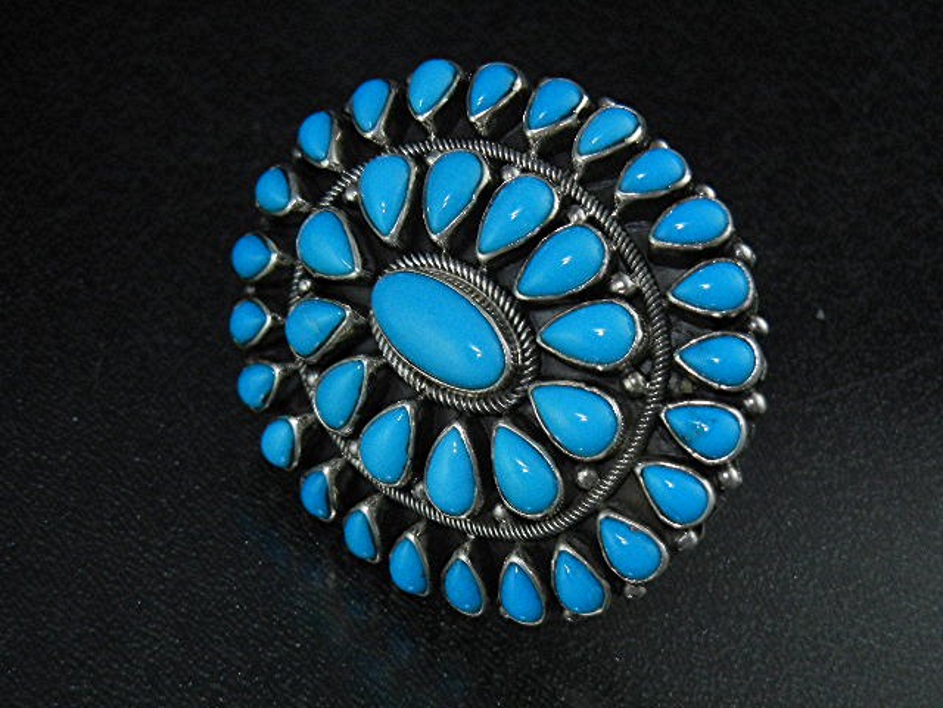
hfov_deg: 22.0
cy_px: 354
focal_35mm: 89
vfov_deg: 16.6
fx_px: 2425
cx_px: 472
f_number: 8.8
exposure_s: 1/30
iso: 800
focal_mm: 16
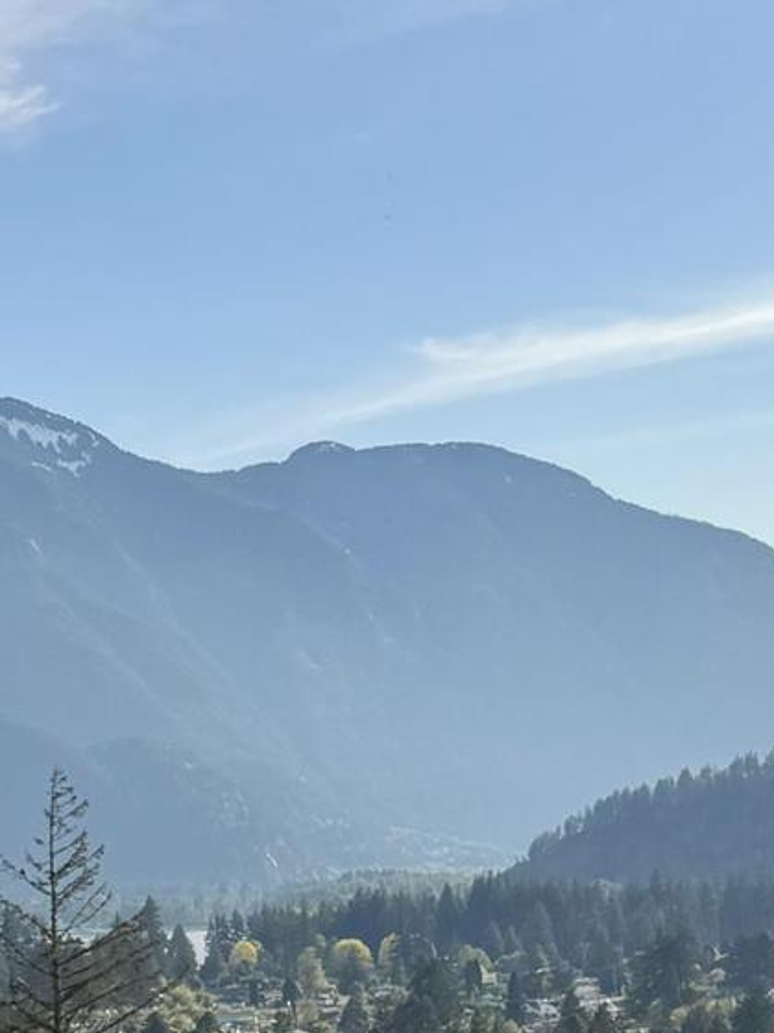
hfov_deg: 14.5
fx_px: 2953
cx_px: -148
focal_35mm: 99
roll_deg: +1.3
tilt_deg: -3.3
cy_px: 972
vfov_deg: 19.4
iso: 80
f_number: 1.78
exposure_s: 1/6711
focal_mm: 6.76
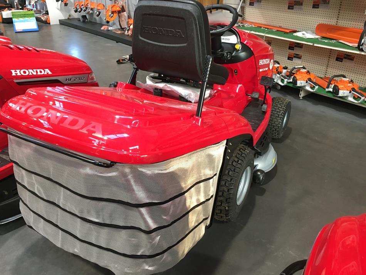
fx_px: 307
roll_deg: -0.5
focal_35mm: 29
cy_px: 138
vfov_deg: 48.2
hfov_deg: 61.7
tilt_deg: -27.2
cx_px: 183
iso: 160
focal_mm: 4.15
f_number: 2.2
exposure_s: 1/33
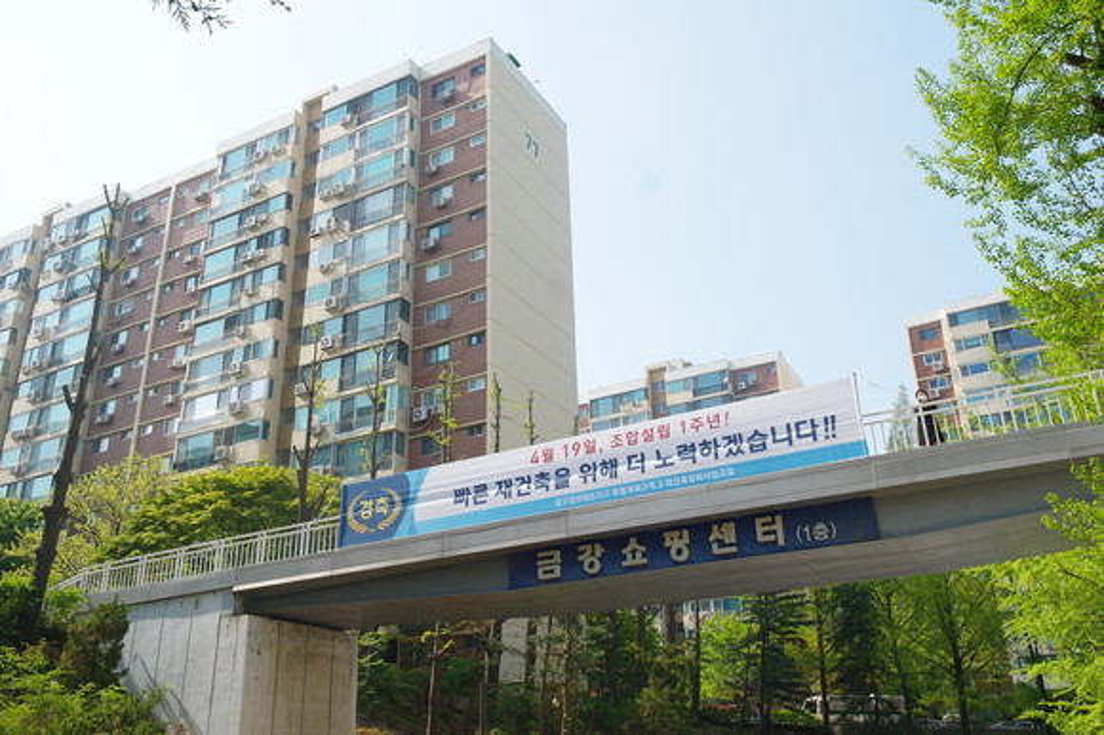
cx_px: 552
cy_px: 368
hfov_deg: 62.0
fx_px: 919
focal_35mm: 30
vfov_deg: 43.6
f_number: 6.7
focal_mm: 20
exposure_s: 1/250
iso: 200
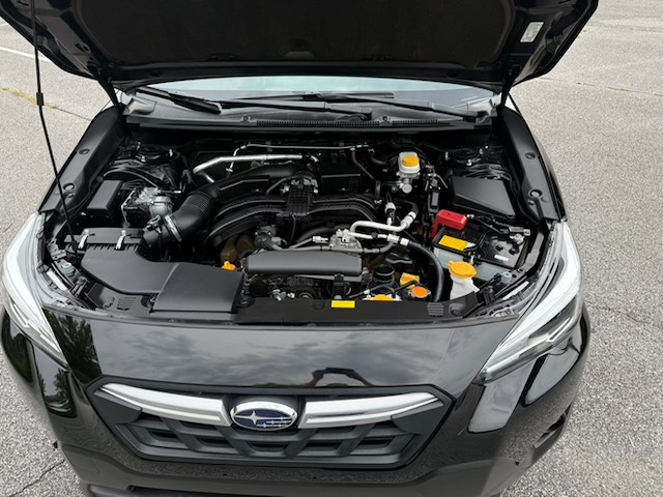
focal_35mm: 24
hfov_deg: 71.6
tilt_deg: -35.3
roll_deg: -0.7
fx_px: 460
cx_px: 332
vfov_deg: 56.8
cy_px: 248
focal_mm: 6.76
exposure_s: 1/286
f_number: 1.78
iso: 100
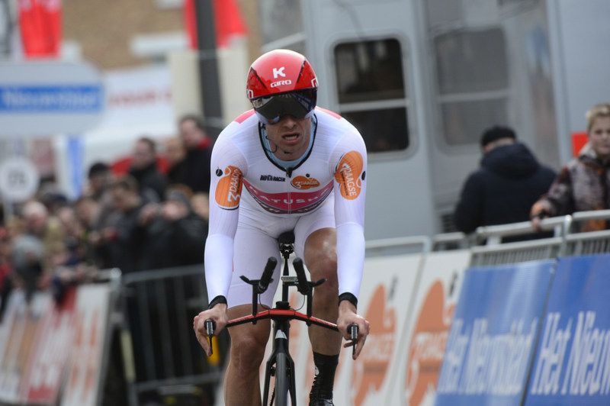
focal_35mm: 400
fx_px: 6772
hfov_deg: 5.2
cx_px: 305
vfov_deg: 3.4
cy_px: 203
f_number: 7.1
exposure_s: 1/1000
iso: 1000
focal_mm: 400
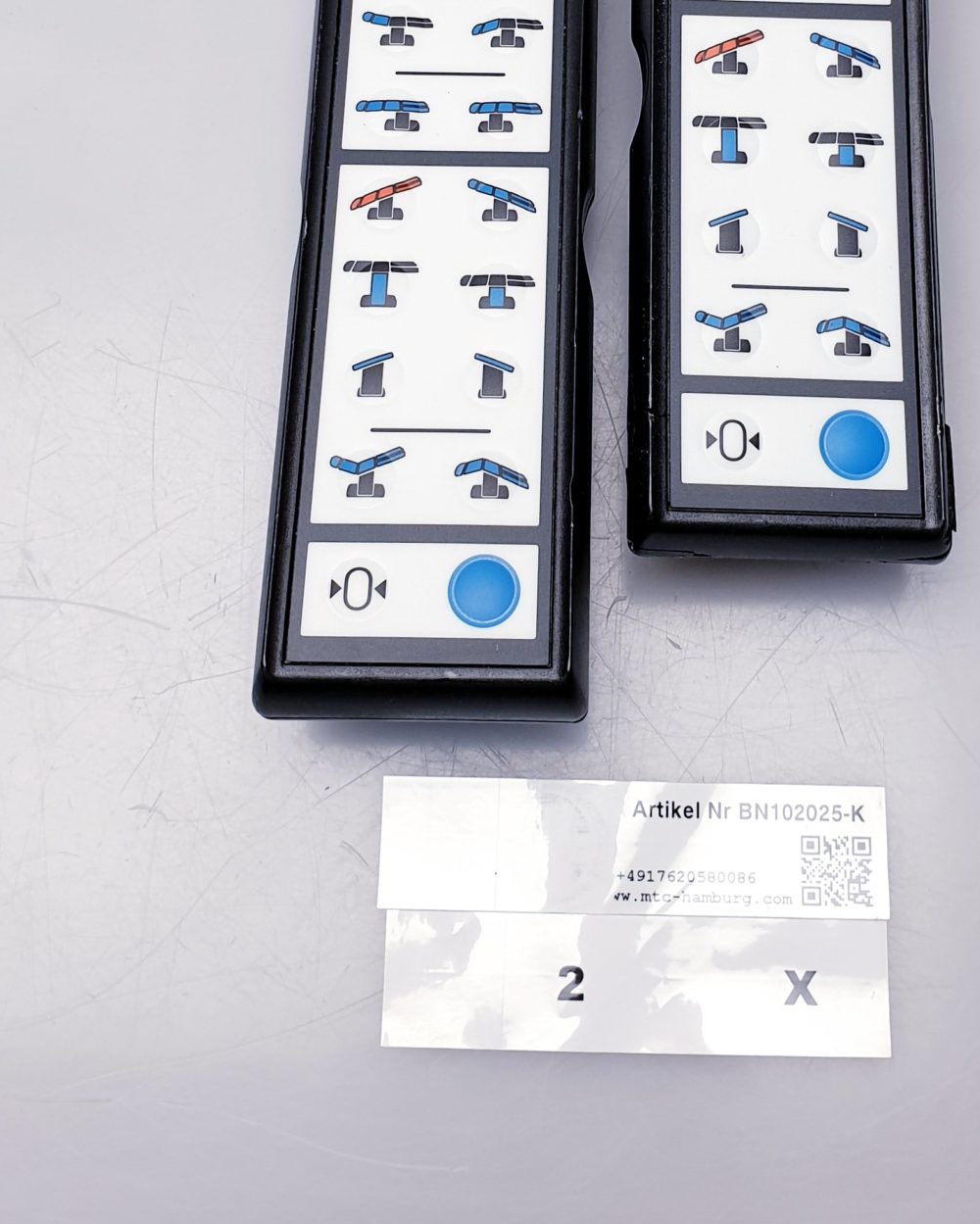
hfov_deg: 29.1
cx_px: 579
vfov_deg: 34.4
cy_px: 172
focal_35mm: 52
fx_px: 1884
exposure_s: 1/100
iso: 80
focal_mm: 4.3
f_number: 2.4
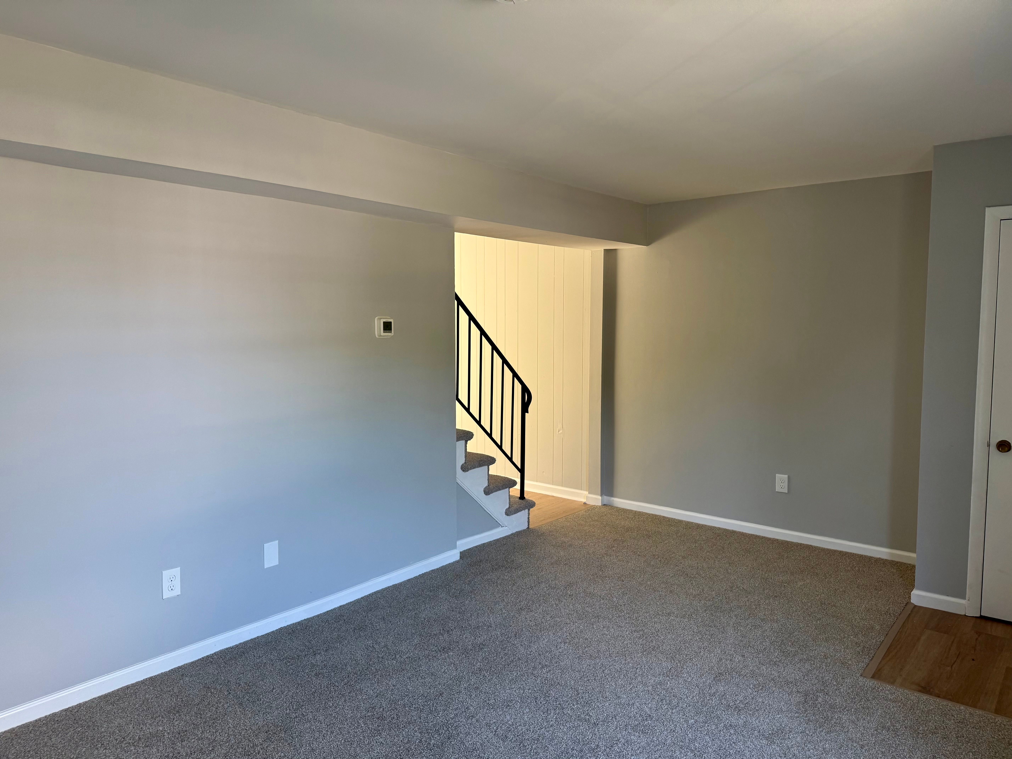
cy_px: 380
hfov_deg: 71.6
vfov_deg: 56.8
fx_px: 702
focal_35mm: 24
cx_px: 506
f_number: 1.78
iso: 125
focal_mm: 6.76
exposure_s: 1/121
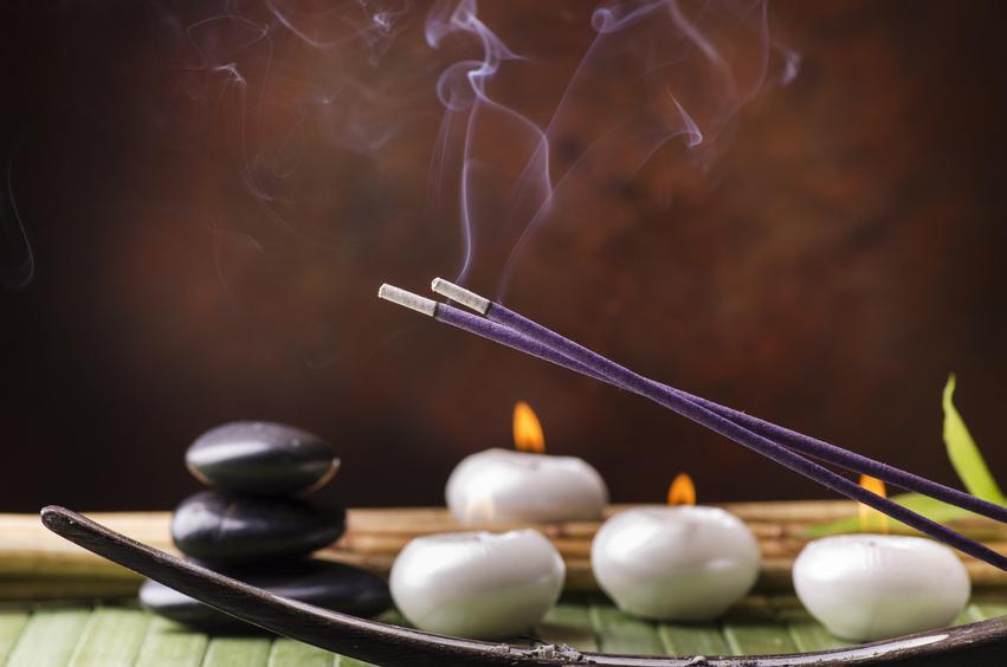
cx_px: 504
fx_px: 4188
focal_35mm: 150
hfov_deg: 13.7
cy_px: 334
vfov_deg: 9.1
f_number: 9
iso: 100
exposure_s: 1/400
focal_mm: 100
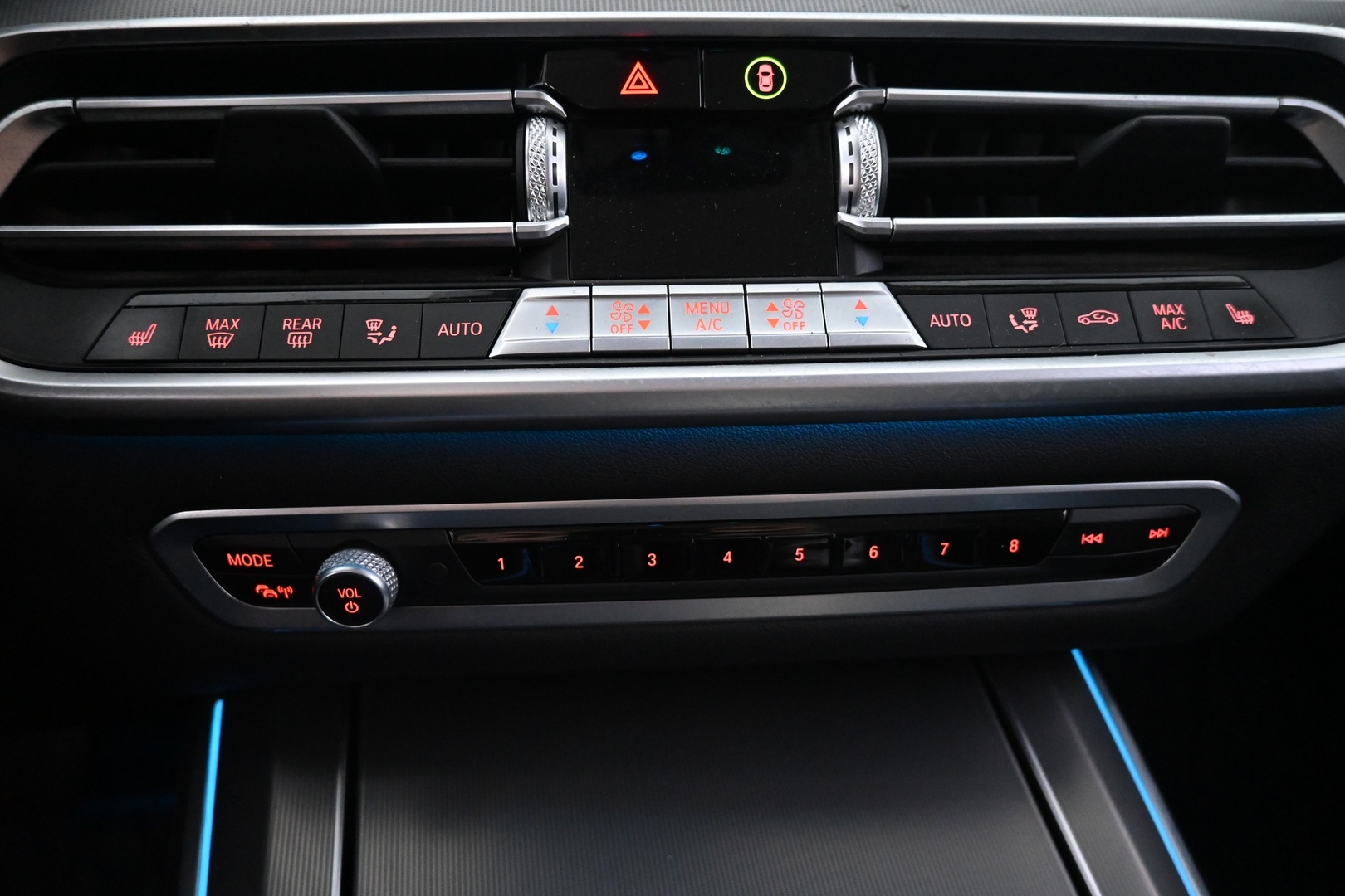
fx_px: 897
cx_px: 672
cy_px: 448
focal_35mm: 24
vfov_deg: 53.1
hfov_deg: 73.7
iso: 4000
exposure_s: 1/50
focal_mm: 16
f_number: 3.5
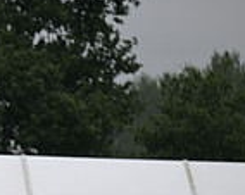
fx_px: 5565
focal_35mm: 769
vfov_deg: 2.0
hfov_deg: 2.5
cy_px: 255
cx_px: -240
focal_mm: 200
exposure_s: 1/1250
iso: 360
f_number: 4
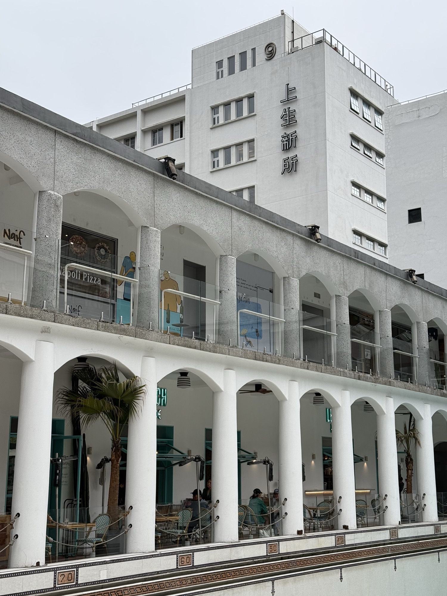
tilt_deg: +11.9
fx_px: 826
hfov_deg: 30.3
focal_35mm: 48
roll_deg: -0.2
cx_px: 224
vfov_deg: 39.7
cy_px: 298
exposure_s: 1/810
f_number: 1.78
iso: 64
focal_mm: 6.76
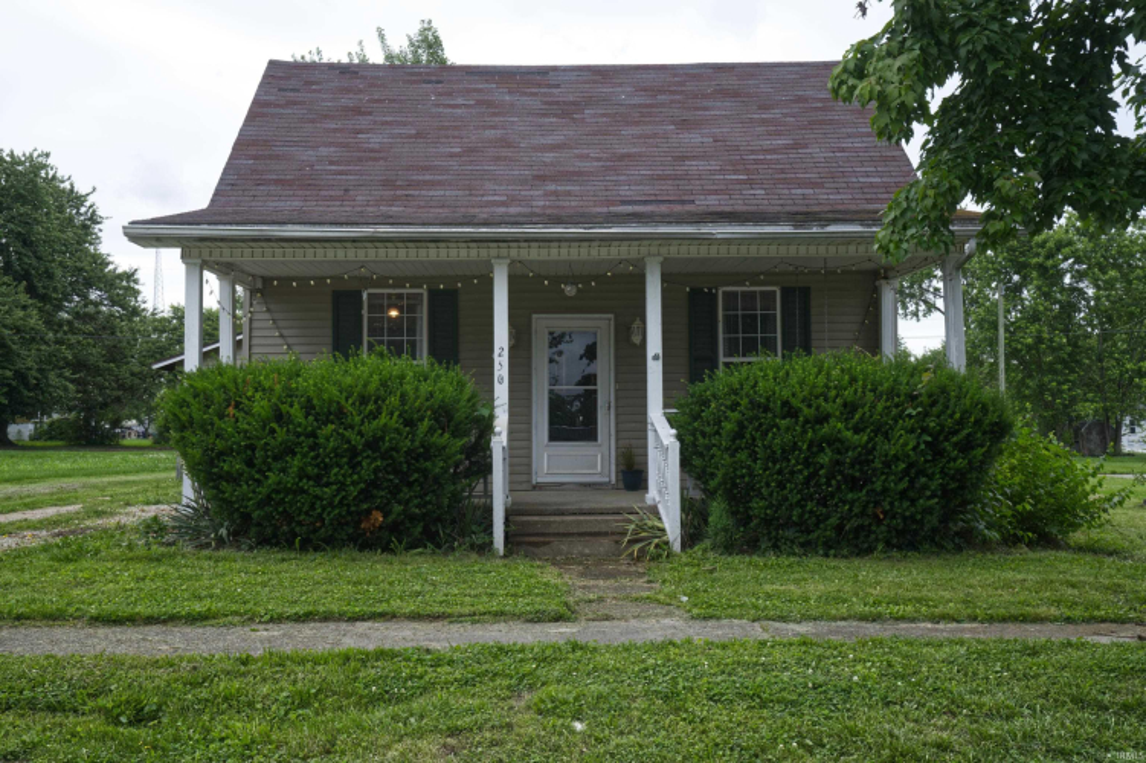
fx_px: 1114
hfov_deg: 54.5
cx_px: 573
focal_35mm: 35
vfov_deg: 37.8
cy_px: 382
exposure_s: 1/40
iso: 100
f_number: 13
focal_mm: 35
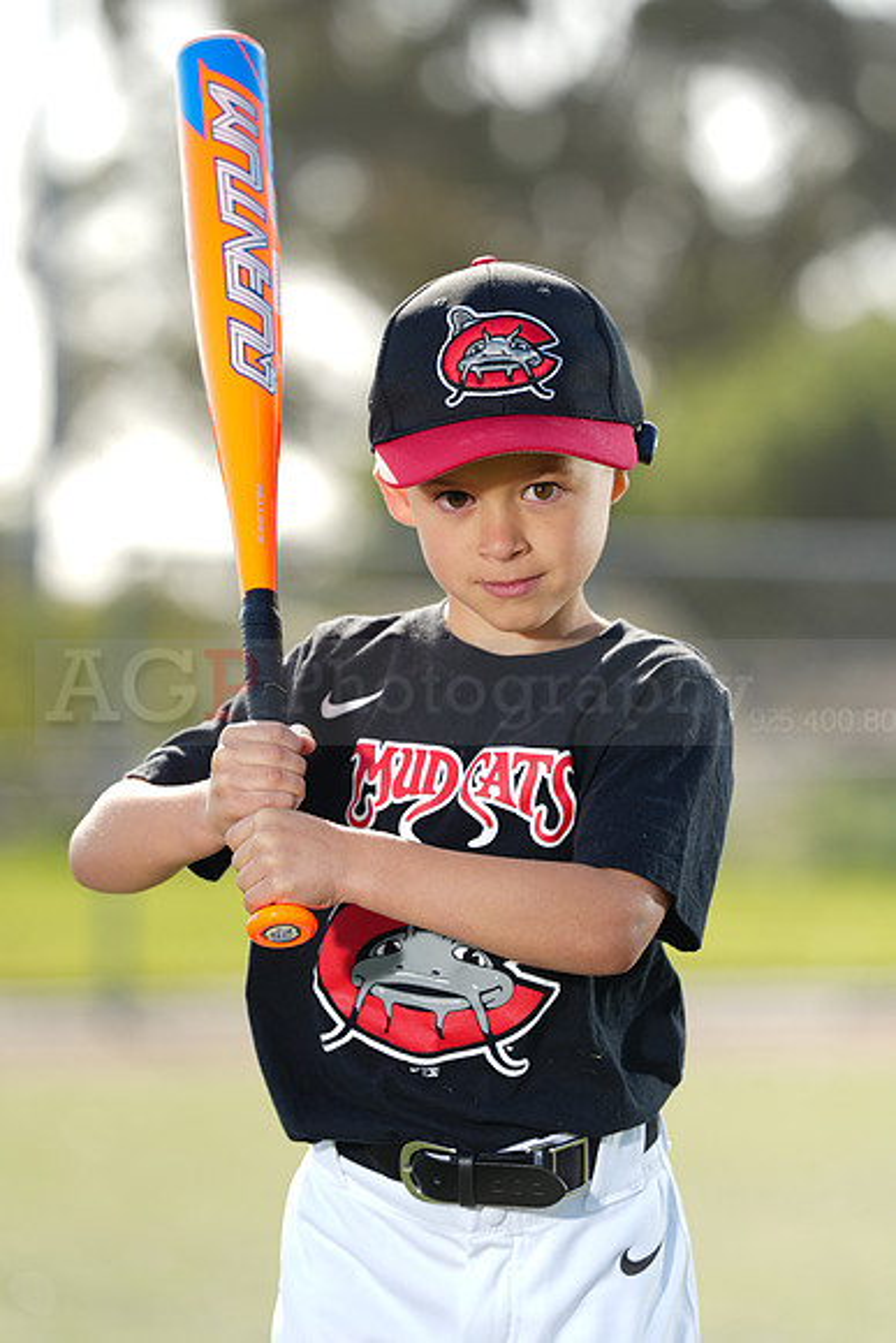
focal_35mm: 200
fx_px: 7462
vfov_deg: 10.3
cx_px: 448
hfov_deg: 6.9
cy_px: 672
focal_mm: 200
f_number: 4.5
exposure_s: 1/250
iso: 64
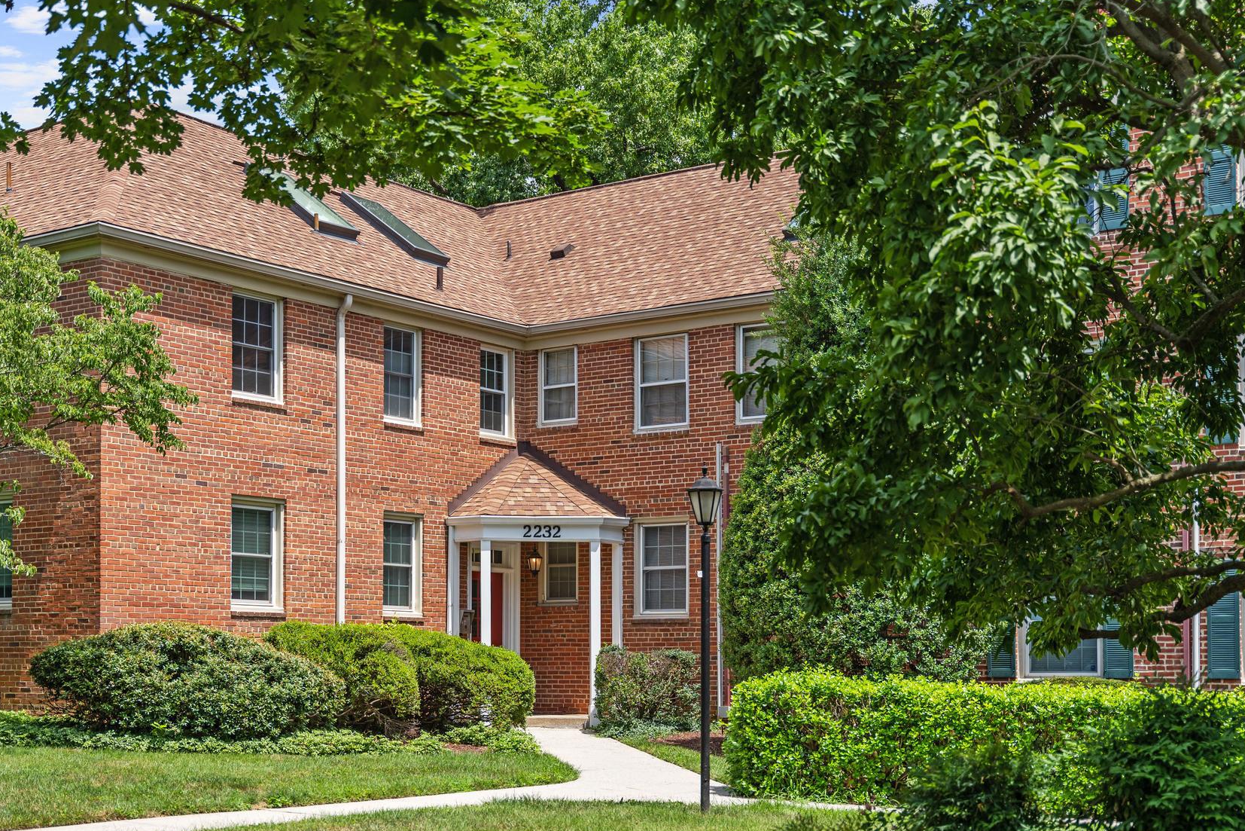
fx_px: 1803
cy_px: 497
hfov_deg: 38.0
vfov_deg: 25.9
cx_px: 500
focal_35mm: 52
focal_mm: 42.1
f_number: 2.8
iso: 125
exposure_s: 1/1600
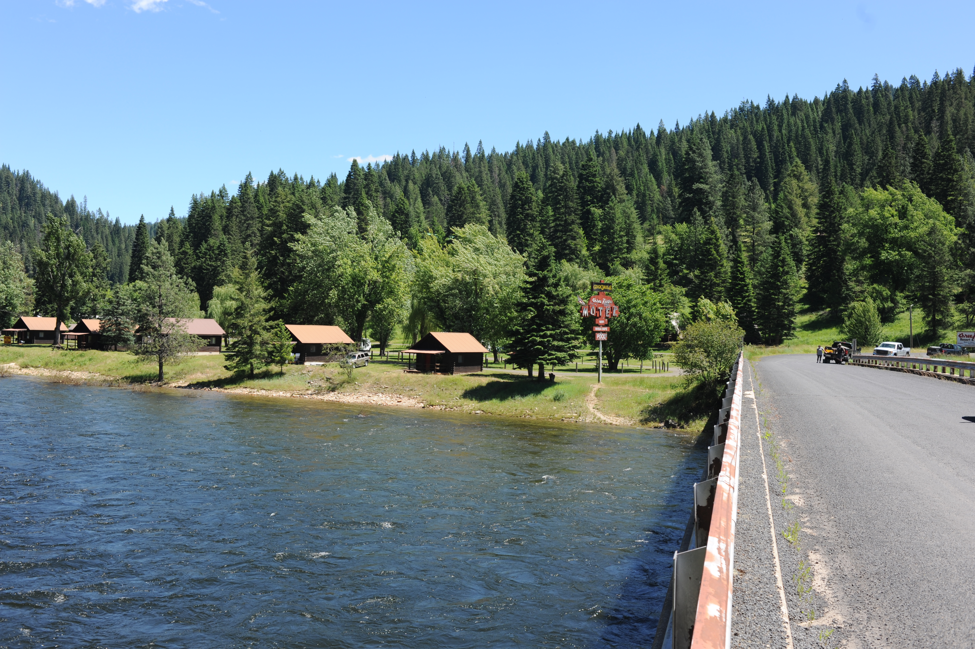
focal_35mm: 35
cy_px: 324
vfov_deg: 37.8
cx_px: 488
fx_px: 947
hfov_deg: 54.5
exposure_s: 1/320
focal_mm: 35
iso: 200
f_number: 8
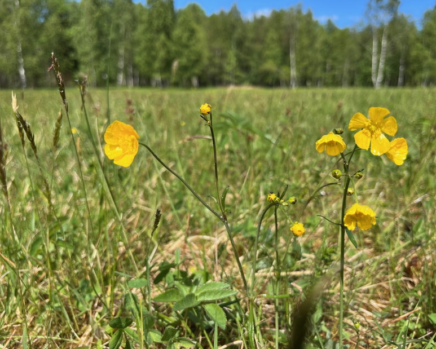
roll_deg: -0.3
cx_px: 232
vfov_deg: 51.6
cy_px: 178
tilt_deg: -12.8
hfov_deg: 62.1
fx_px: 361
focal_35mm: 28
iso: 50
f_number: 1.6
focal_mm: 5.1
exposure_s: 1/3135
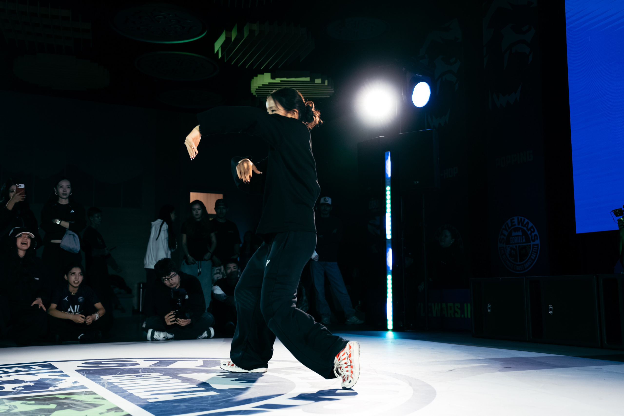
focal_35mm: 40
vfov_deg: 33.4
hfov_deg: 48.5
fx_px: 693
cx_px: 312
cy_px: 208
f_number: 2.8
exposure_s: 1/800
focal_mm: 40
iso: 3200
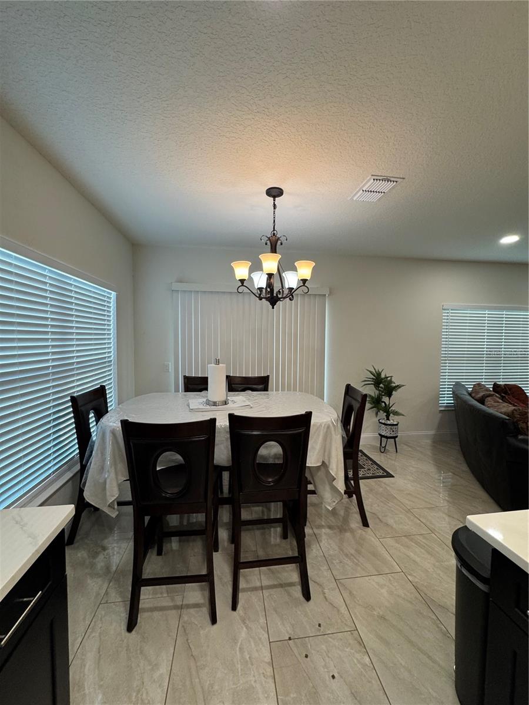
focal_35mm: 14
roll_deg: +0.1
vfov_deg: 102.1
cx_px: 264
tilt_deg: -1.1
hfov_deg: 85.7
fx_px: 285
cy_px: 352
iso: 200
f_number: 2.2
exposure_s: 1/120
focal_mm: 2.22
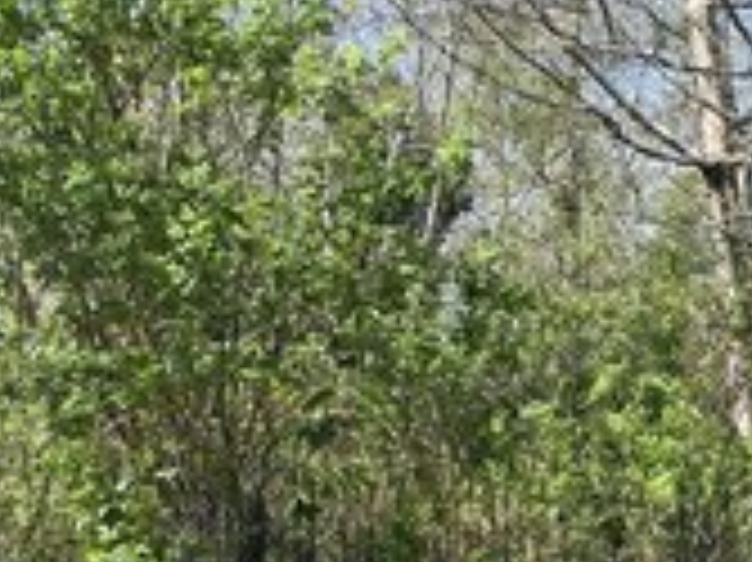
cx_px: 500
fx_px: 1910
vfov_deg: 15.8
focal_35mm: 88
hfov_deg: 22.2
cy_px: 764
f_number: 1.7
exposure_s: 1/245
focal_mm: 6.3
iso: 12
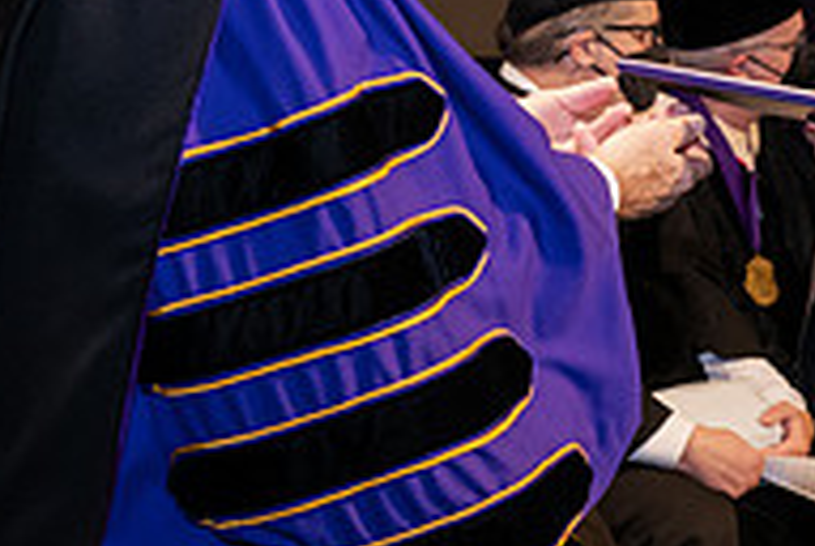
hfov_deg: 10.9
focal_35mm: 188
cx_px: 696
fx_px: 4263
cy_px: -19
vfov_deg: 7.3
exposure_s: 1/200
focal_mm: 62
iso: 1600
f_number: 6.3
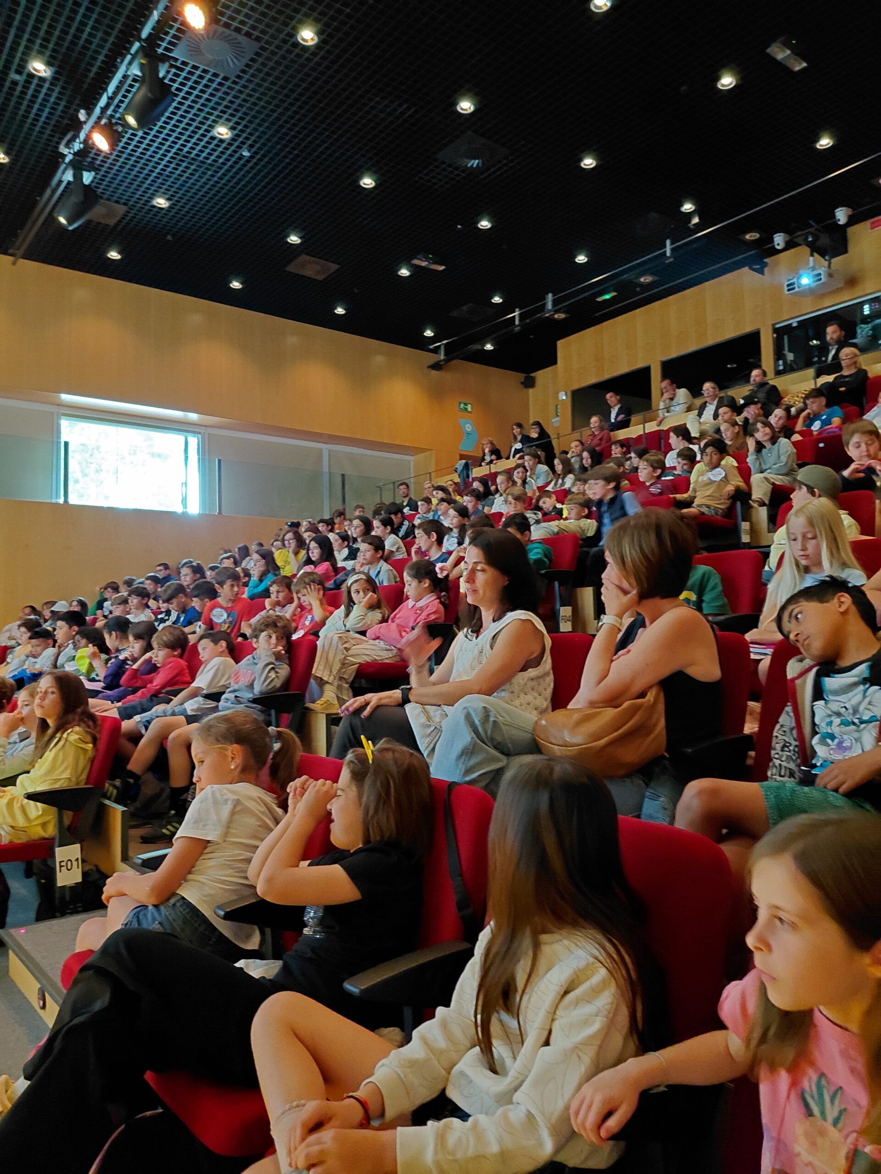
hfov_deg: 54.9
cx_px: 440
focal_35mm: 25
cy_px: 587
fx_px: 848
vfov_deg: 69.4
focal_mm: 4.69
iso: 1250
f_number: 1.8
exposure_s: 1/24
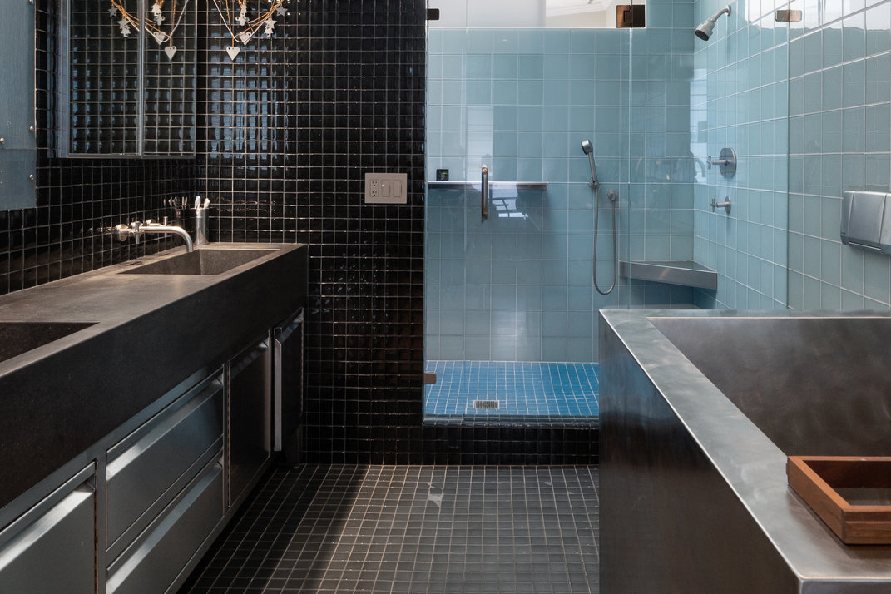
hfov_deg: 65.4
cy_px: 216
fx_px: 693
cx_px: 473
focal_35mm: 28
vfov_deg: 45.9
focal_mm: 15
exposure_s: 1/5
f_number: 11
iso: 400
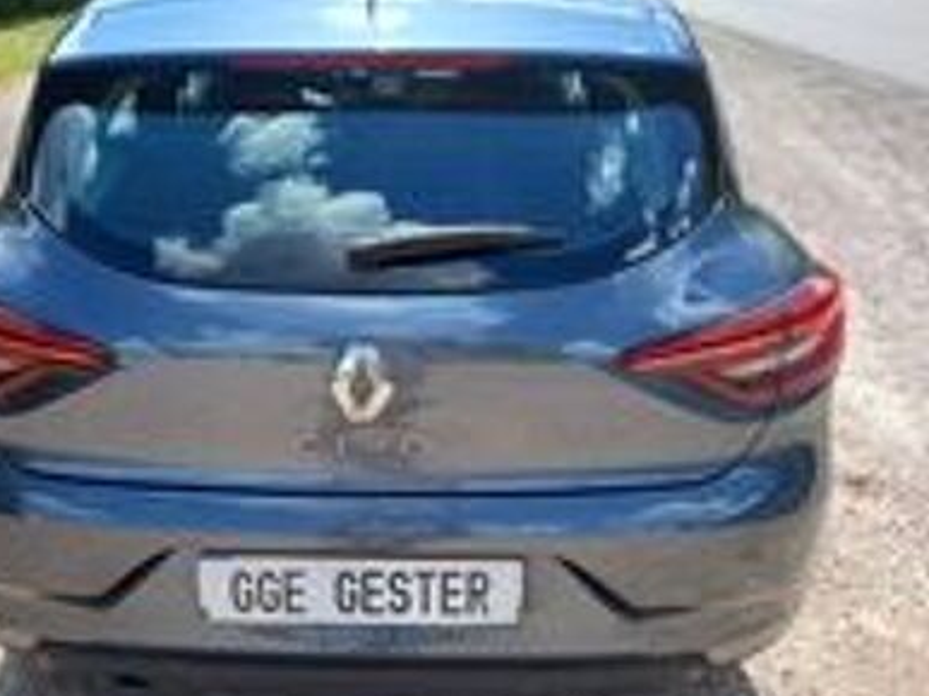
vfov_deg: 45.3
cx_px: 355
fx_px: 832
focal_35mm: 31
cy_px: 394
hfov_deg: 57.7
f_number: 2
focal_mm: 4.6
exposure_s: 1/216
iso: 25
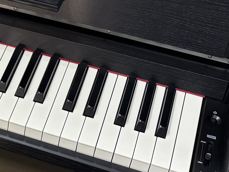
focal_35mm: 113
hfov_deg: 15.9
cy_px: 50
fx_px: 748
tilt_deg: -44.3
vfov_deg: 13.1
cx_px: -123
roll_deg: +3.1
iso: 80
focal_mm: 5.96
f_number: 1.6
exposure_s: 1/50
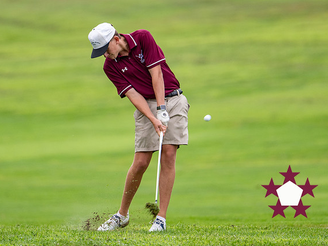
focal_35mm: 684
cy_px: 86
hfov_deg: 2.9
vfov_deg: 2.2
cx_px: 153
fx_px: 6481
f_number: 4.5
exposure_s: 1/1600
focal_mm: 400
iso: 900
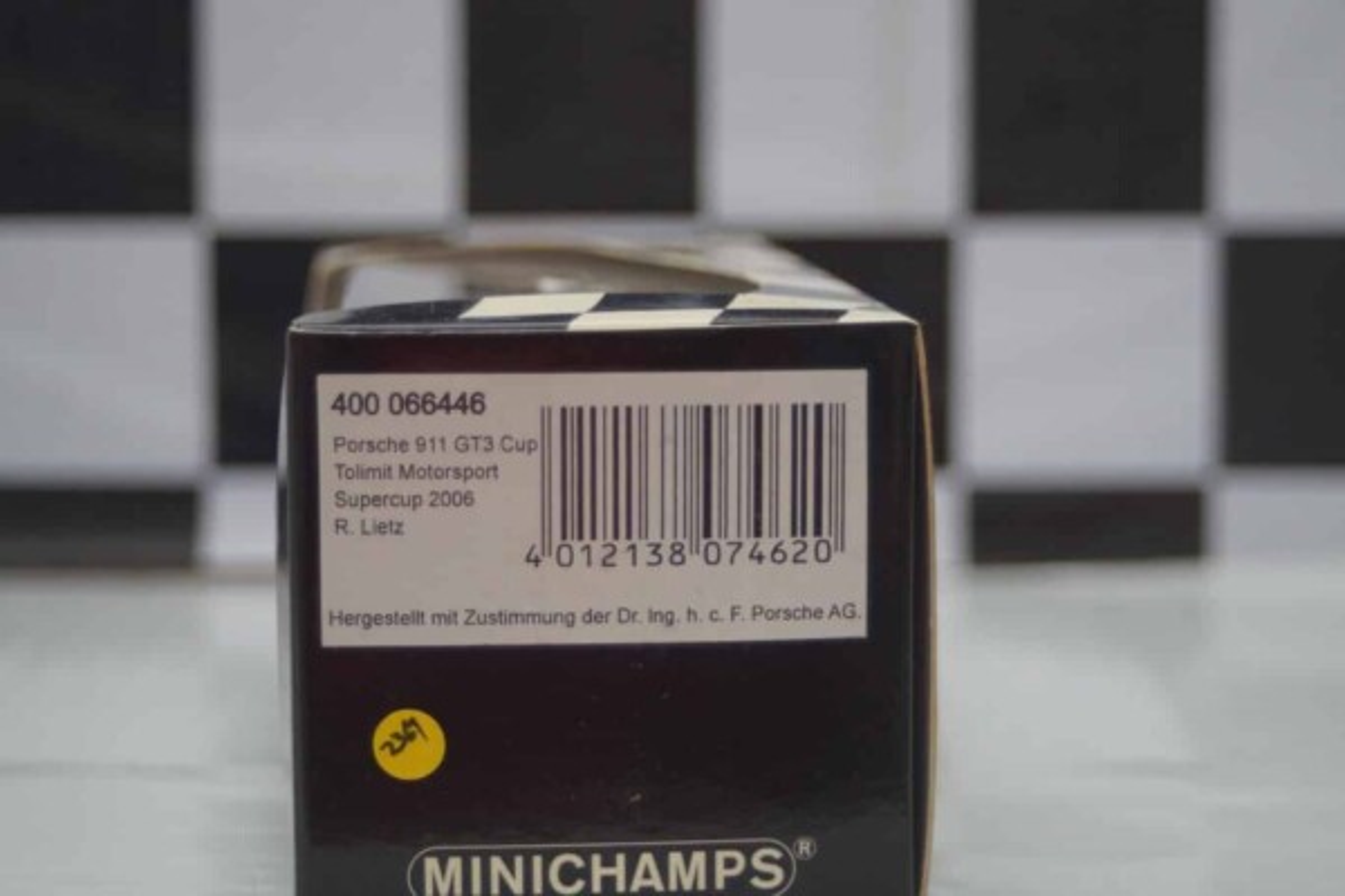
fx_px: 3082
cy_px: 448
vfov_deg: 16.6
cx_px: 672
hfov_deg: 24.6
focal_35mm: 82
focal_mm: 55
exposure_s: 1/160
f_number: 5
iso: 1600
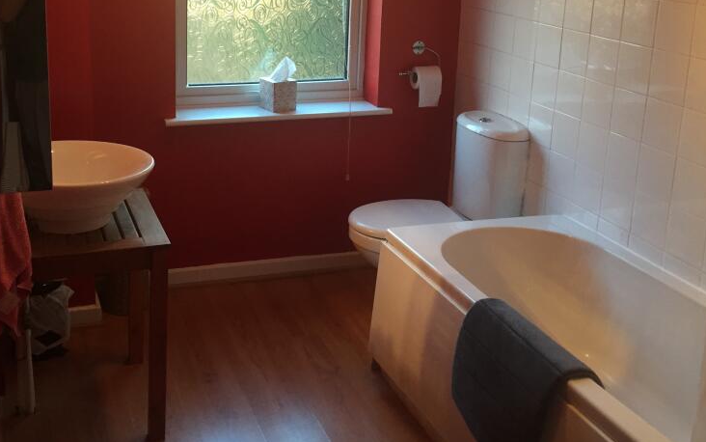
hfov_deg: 46.1
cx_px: 311
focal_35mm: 43
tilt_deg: -13.7
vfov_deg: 29.3
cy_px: 98
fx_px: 828
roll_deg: -2.8
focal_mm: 4.15
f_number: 2.2
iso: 64
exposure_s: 1/33
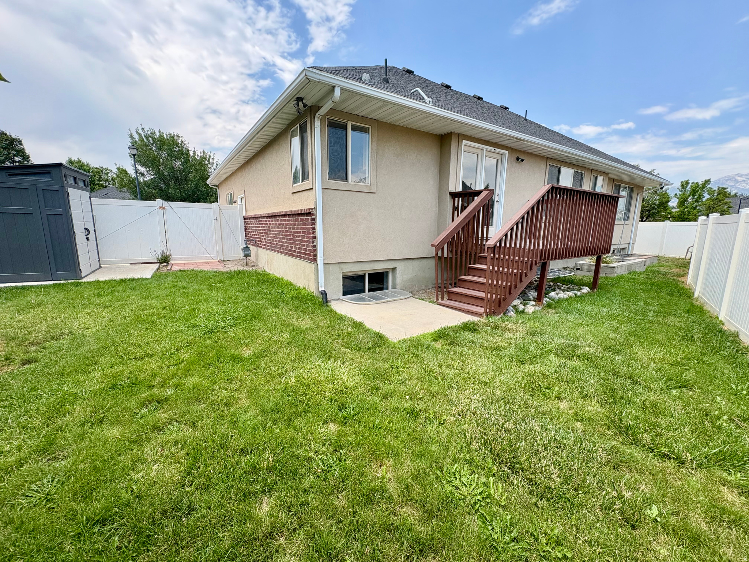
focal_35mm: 14
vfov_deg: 85.7
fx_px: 303
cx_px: 374
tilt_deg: -9.6
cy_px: 281
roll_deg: -0.6
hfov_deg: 102.1
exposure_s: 1/749
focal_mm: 2.22
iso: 40
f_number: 2.2
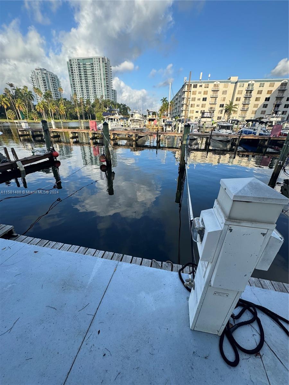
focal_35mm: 14
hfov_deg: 85.7
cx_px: 144
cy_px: 192
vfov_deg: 102.1
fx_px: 156
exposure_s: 1/421
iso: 40
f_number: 2.2
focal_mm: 2.22
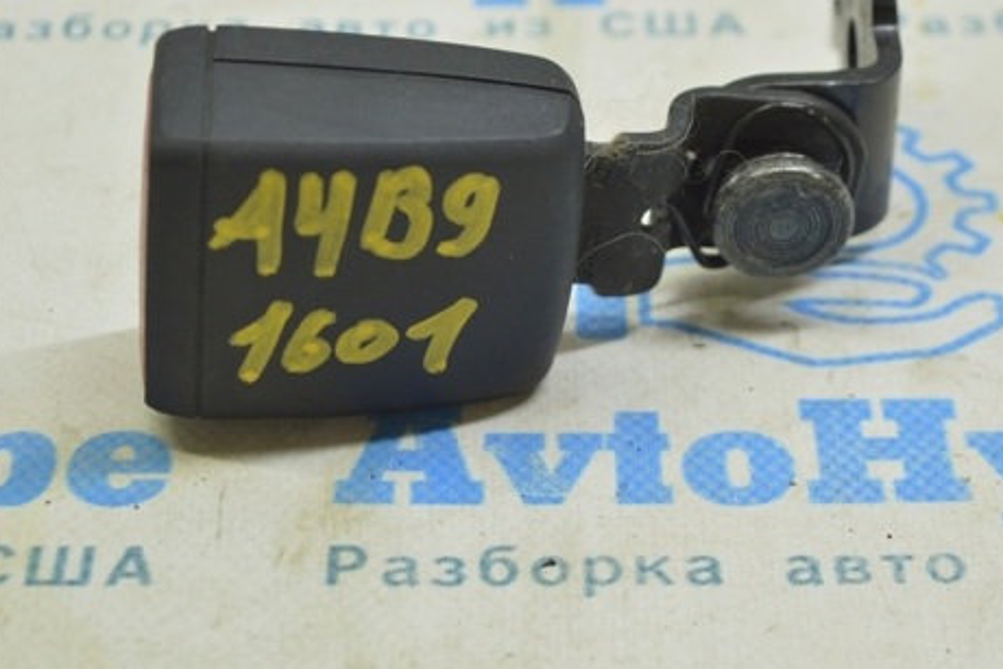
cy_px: 234
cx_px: 510
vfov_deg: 13.7
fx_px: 2787
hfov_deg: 20.4
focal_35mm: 100
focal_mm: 48
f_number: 5.6
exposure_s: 1/20
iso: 400
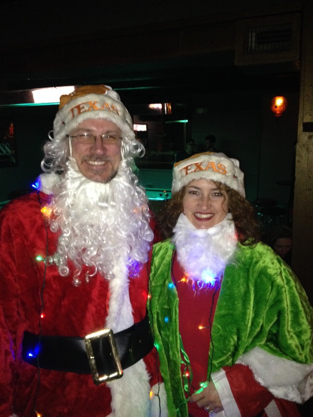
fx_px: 422
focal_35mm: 35
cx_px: 156
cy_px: 208
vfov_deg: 52.6
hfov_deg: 40.7
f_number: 2.4
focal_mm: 4.28
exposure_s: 1/16
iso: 320
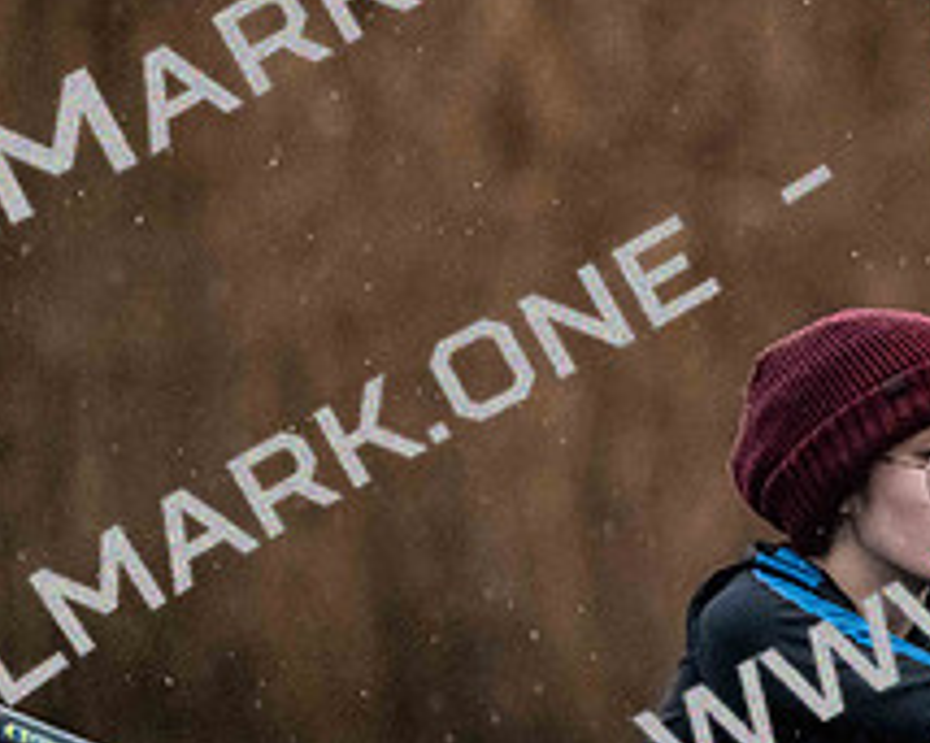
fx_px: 27980
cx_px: 1173
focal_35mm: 1017
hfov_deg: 1.9
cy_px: 797
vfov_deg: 1.5
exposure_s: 1/1600
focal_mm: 400
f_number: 4.5
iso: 10000
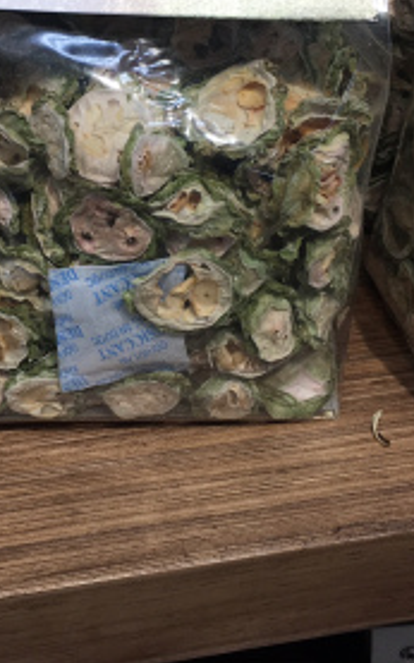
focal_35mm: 67
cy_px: 153
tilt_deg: -32.5
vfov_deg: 30.1
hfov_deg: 19.2
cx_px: 75
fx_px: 1210
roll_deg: +0.8
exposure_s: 1/100
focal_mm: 4.15
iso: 32
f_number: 2.2
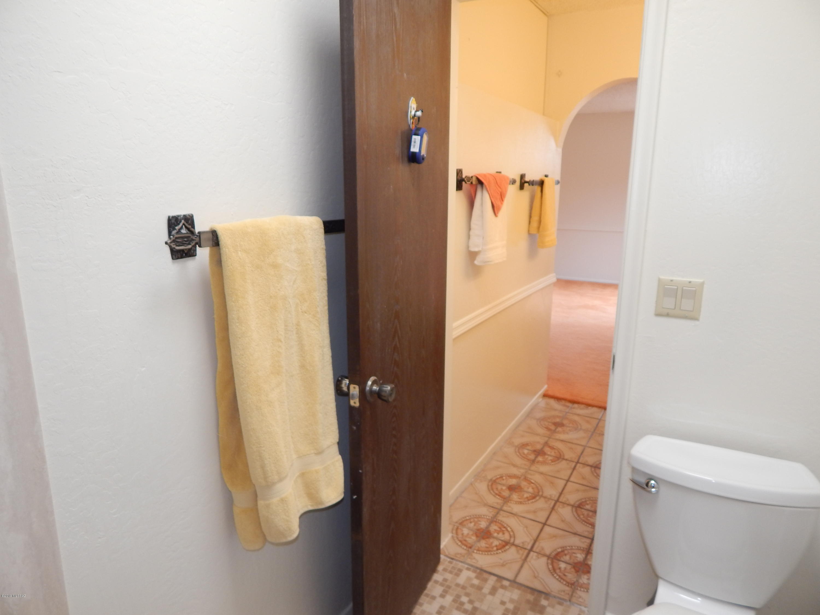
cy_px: 308
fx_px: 545
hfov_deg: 73.9
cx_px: 410
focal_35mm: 23
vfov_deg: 58.9
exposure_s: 1/30
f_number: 3
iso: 125
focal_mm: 4
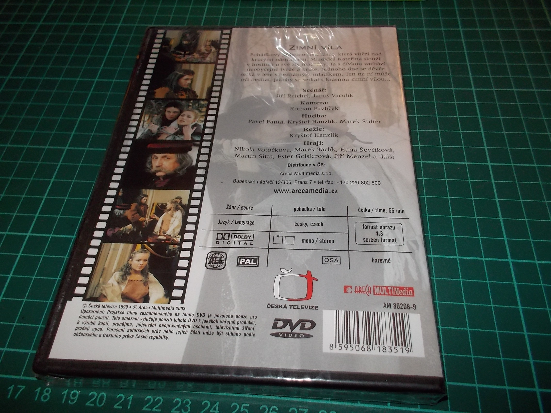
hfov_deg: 61.7
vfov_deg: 48.2
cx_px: 276
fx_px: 462
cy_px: 206
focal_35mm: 29
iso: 200
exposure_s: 1/30
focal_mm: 4.1
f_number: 3.3
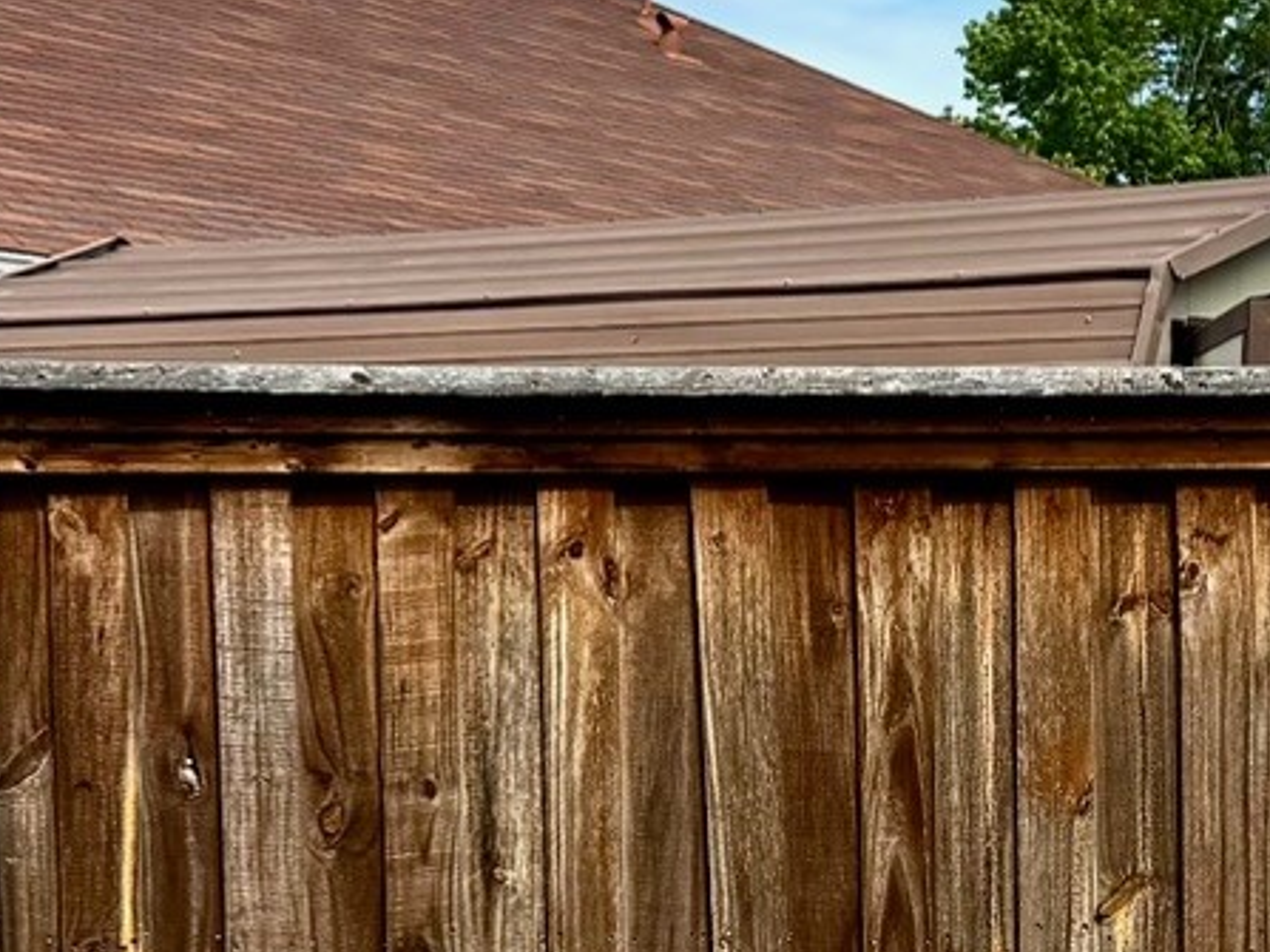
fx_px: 4035
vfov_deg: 13.4
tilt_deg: -2.8
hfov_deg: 17.7
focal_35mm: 110
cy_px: 799
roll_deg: -2.0
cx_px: 1003
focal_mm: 6.76
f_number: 1.78
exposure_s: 1/4950
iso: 80
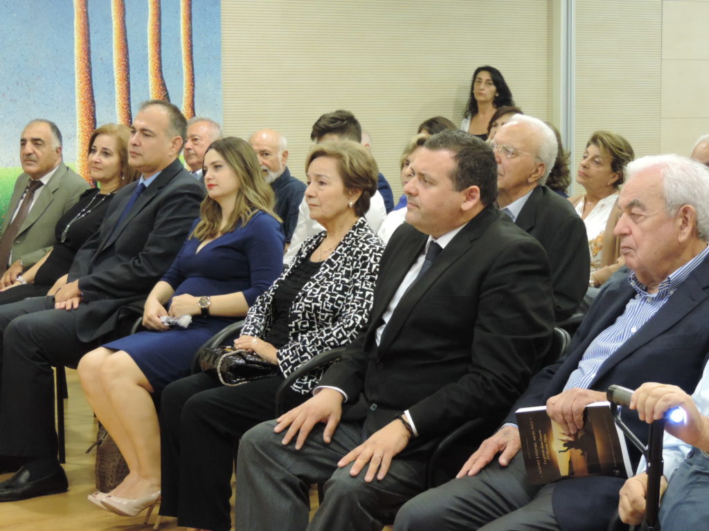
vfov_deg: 19.6
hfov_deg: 26.0
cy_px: 266
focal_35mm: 75
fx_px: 1536
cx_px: 354
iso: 800
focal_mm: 13.3
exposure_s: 1/15
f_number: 3.9
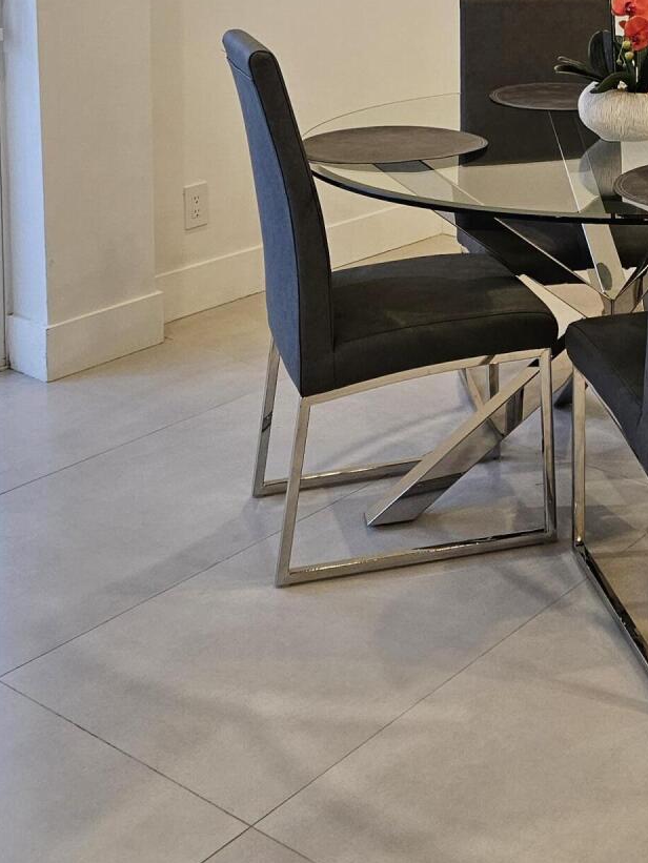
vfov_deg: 31.5
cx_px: 567
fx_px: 1397
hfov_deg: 25.4
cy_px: -17
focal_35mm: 56
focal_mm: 5.4
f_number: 1.8
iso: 200
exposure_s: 1/120
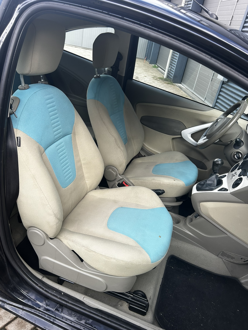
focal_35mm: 26
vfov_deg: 67.3
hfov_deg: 53.1
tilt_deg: -28.0
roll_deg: -13.0
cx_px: 124
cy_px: 165
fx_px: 248
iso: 50
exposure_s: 1/604
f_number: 1.5
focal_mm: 5.7
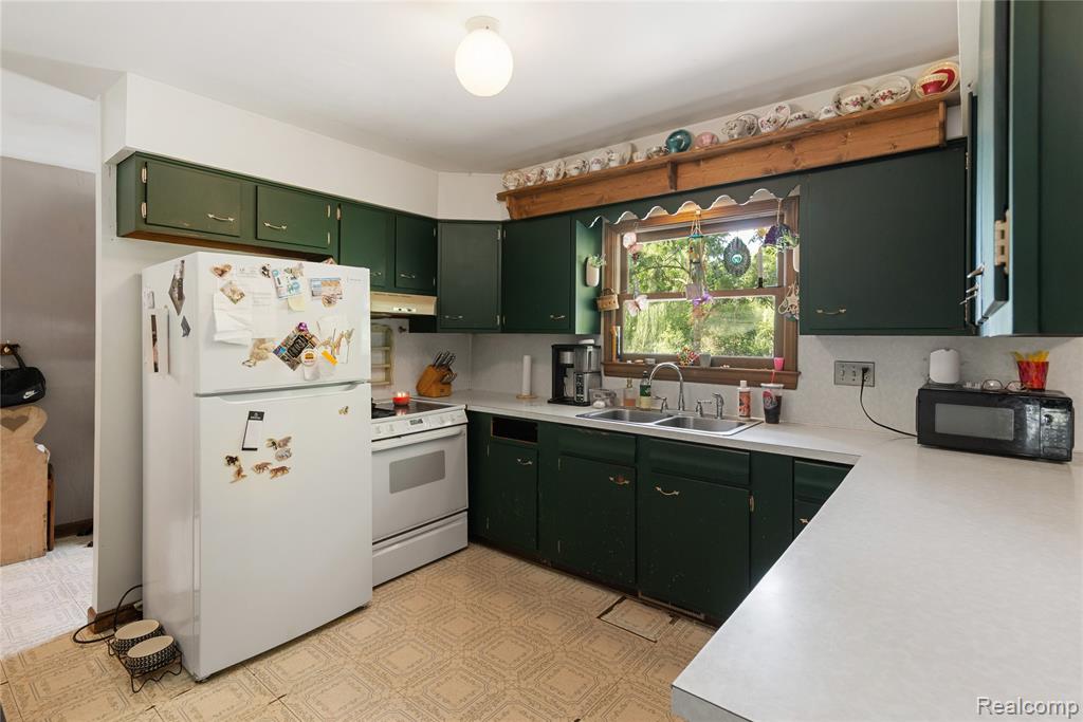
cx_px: 542
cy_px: 361
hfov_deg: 93.3
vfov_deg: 70.5
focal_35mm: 17
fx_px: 511
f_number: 9
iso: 320
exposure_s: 1/4
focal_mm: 17
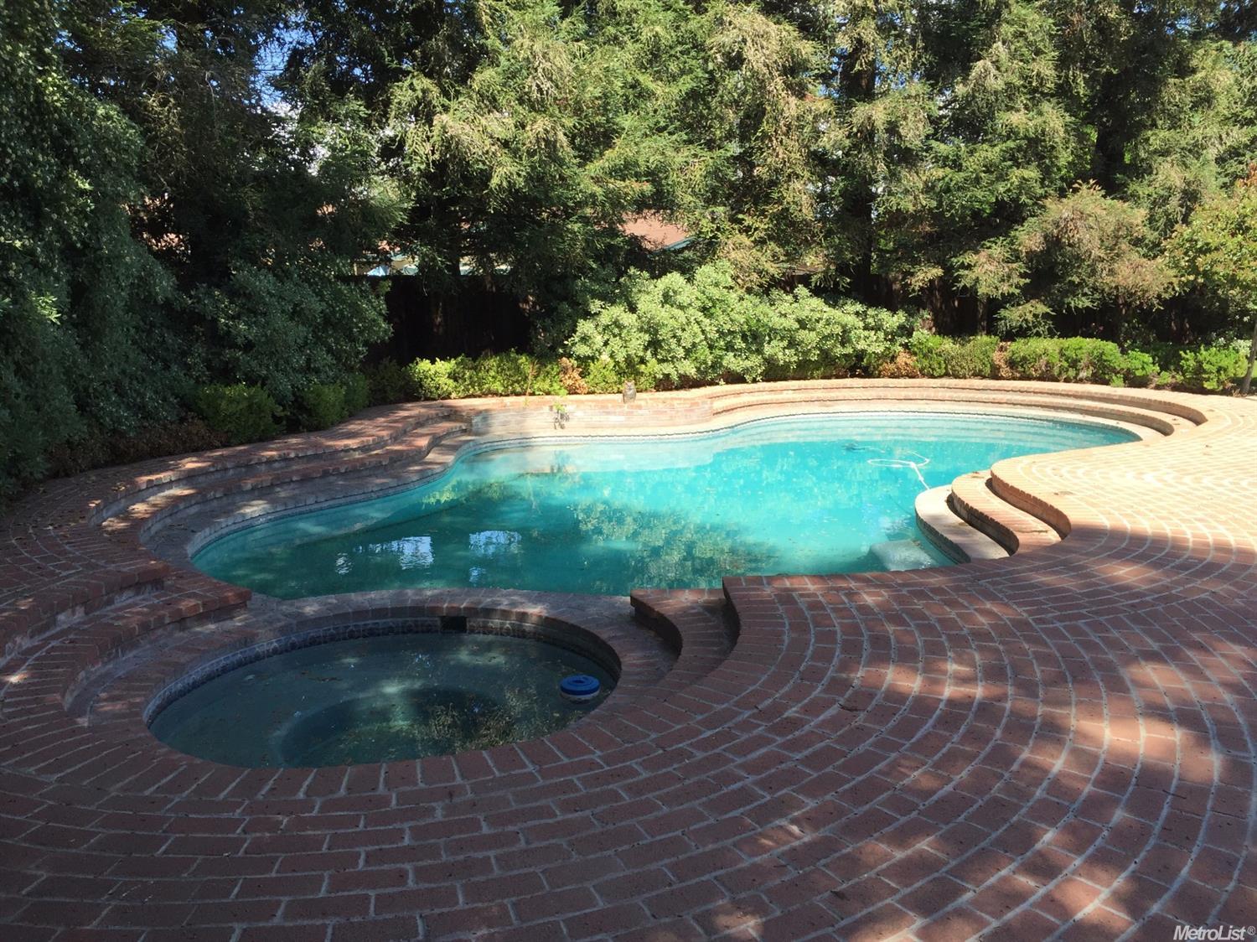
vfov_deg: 48.2
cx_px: 628
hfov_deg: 61.7
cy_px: 471
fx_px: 1053
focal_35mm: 29
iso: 32
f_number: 2.2
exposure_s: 1/746
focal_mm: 4.15
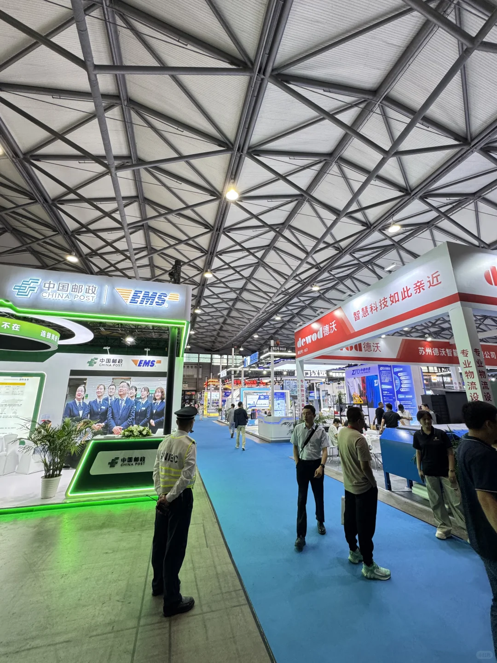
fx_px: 268
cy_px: 332
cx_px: 248
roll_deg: +0.3
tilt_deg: +14.5
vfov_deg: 102.1
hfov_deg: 85.7
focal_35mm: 14
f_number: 2.2
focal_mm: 2.22
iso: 250
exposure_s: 1/96
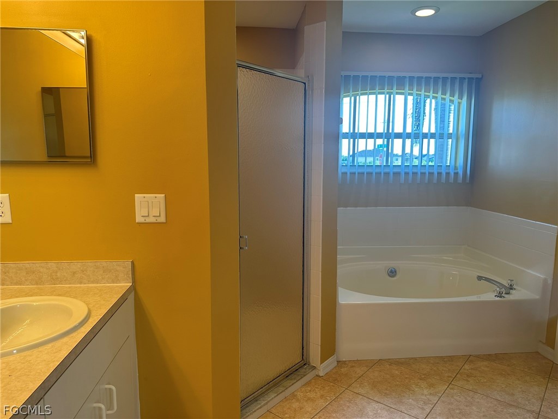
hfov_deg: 71.6
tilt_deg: -8.3
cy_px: 210
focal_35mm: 24
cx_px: 279
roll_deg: -0.4
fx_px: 387
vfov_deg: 56.8
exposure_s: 1/120
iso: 125
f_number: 1.78
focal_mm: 6.86
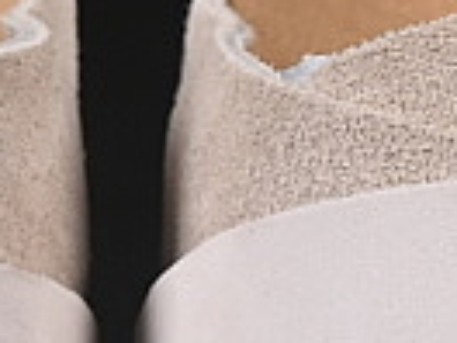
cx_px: 149
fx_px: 7816
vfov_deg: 2.5
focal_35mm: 592
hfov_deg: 3.3
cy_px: 686
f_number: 8
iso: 160
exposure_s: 1/80
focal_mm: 50
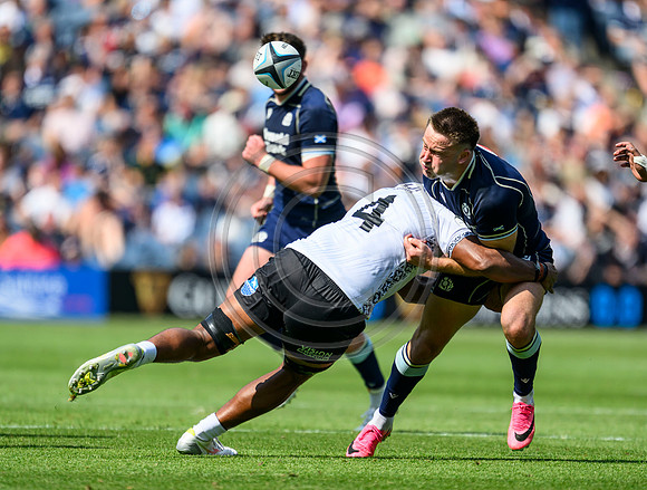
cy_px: 261
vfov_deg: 2.0
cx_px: 359
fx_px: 14069
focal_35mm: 750
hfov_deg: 2.6
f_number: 4
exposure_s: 1/2000
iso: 250
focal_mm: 560
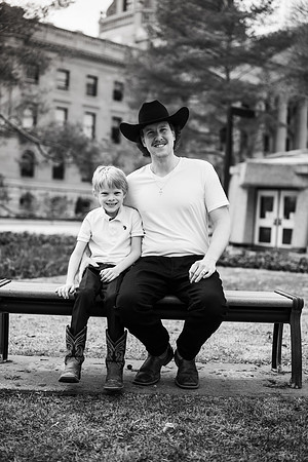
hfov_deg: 27.0
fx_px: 642
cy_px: 231
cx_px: 154
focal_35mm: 50
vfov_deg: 39.6
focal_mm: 50
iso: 100
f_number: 2
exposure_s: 1/2500
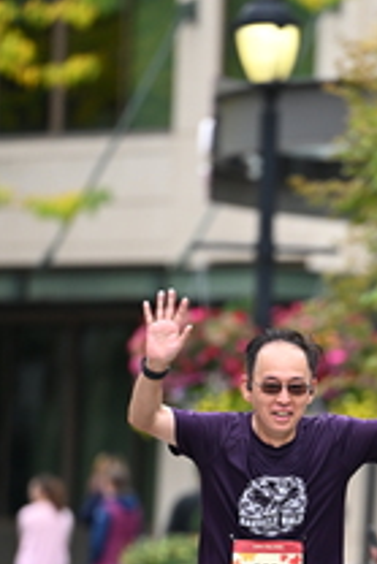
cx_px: 376
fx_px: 8280
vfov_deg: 3.9
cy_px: 464
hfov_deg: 2.6
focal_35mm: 528
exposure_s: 1/2000
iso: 800
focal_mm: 200
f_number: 2.8
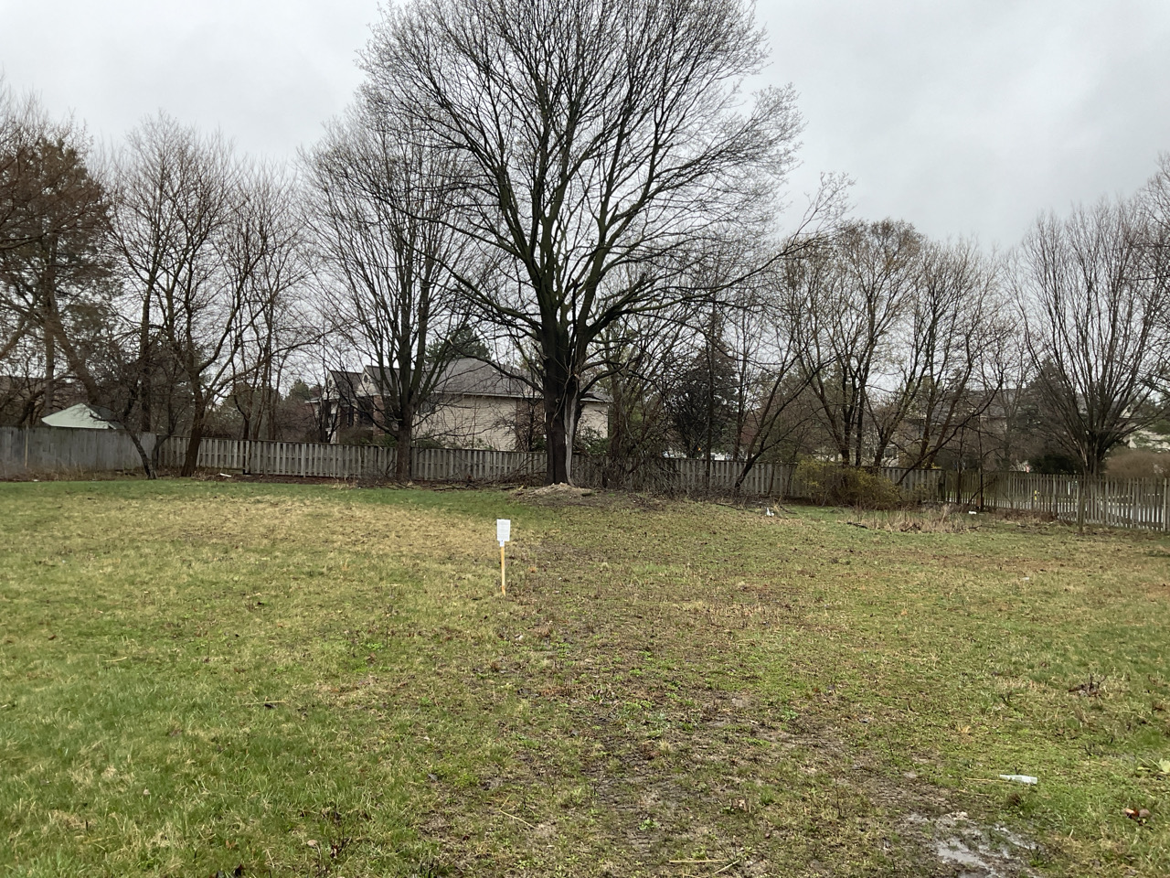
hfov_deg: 61.7
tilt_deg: +0.7
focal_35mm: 29
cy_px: 439
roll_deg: -0.9
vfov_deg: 48.2
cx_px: 585
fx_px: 980
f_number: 1.8
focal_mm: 3
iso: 20
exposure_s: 1/122
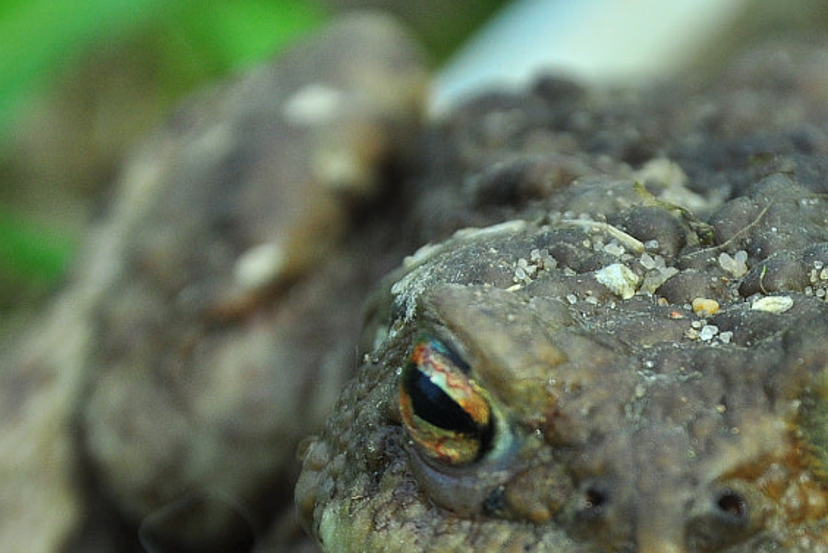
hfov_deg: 4.6
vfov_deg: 3.1
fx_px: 10247
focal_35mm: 445
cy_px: 620
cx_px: 651
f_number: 5.6
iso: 250
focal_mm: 105
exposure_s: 1/500
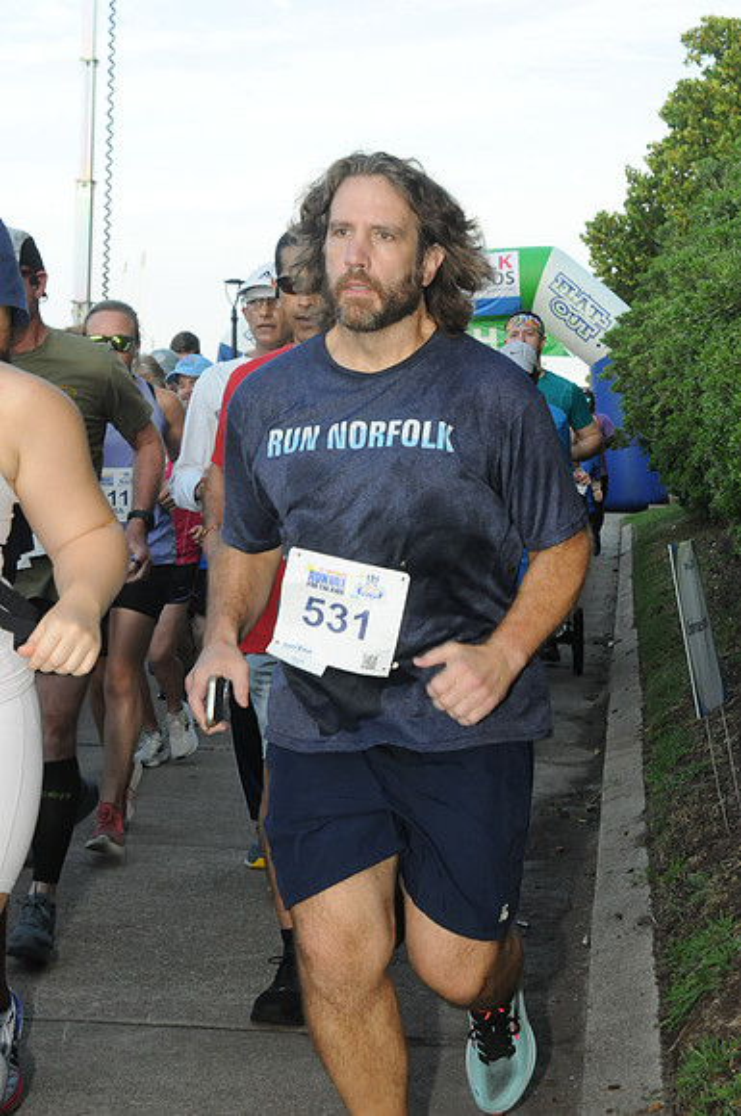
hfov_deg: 18.9
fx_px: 2229
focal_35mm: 72
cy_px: 558
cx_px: 370
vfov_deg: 28.1
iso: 800
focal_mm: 48
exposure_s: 1/250
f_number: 13
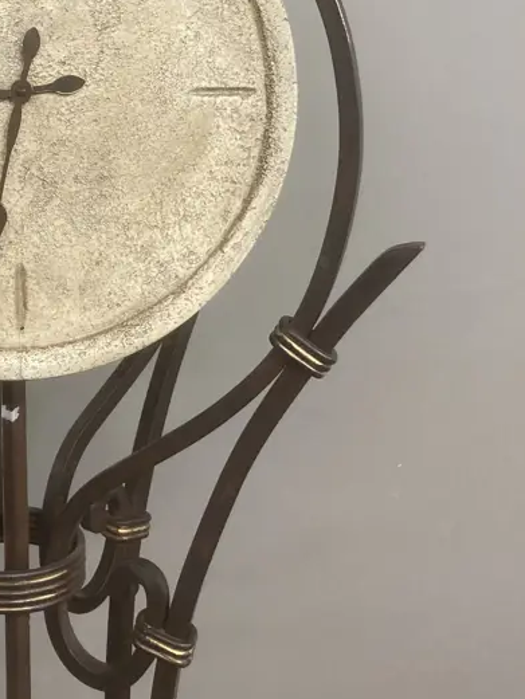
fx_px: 1112
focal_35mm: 55
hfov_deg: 25.5
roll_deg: +0.9
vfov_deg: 32.7
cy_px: 38
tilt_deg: +1.6
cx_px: 20
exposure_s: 1/50
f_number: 1.8
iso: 100
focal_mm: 3.99
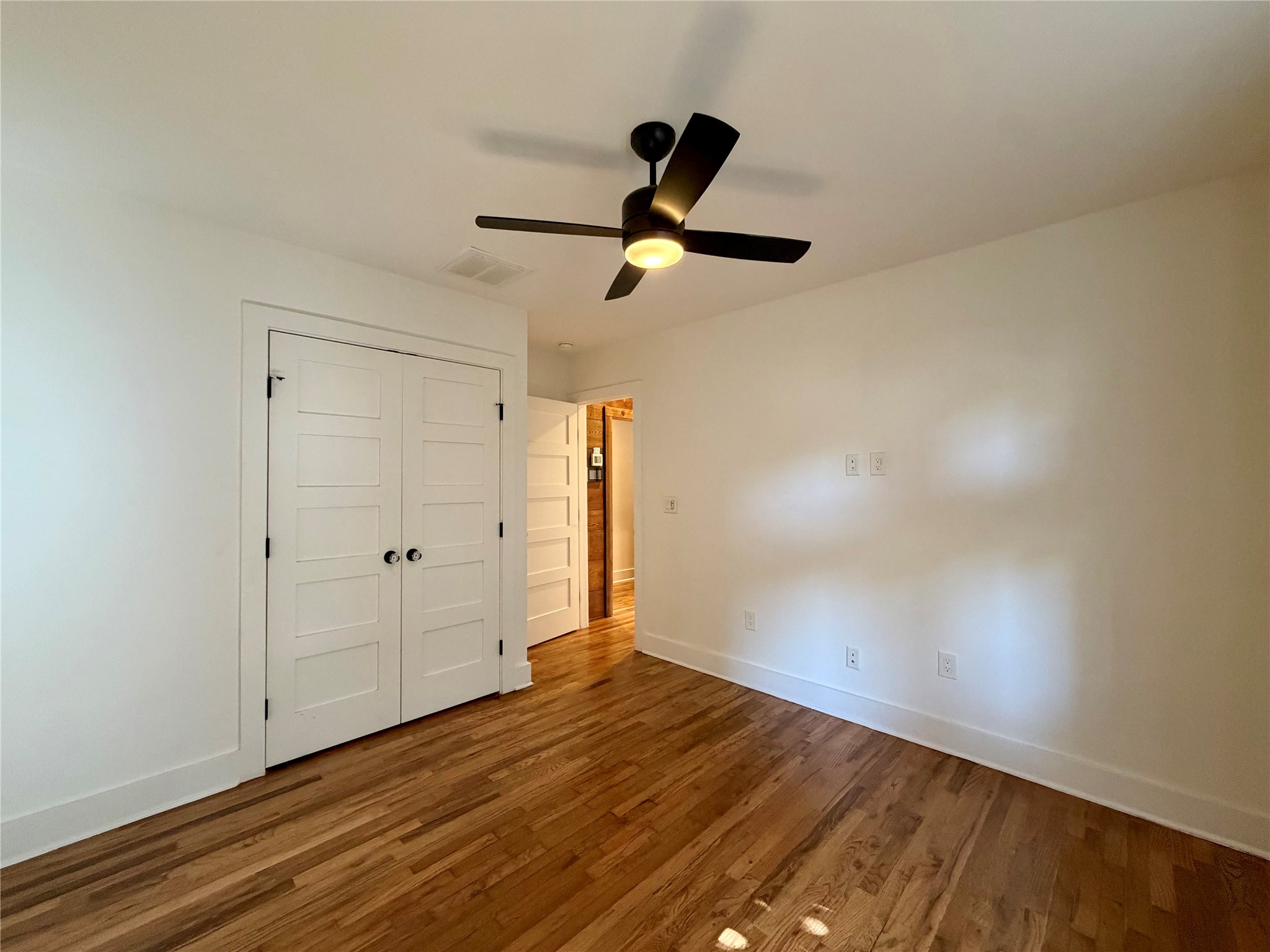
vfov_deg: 85.7
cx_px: 635
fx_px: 514
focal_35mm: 14
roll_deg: +0.4
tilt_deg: +1.1
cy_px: 476
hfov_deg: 102.1
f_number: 2.2
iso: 400
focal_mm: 2.22
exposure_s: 1/60
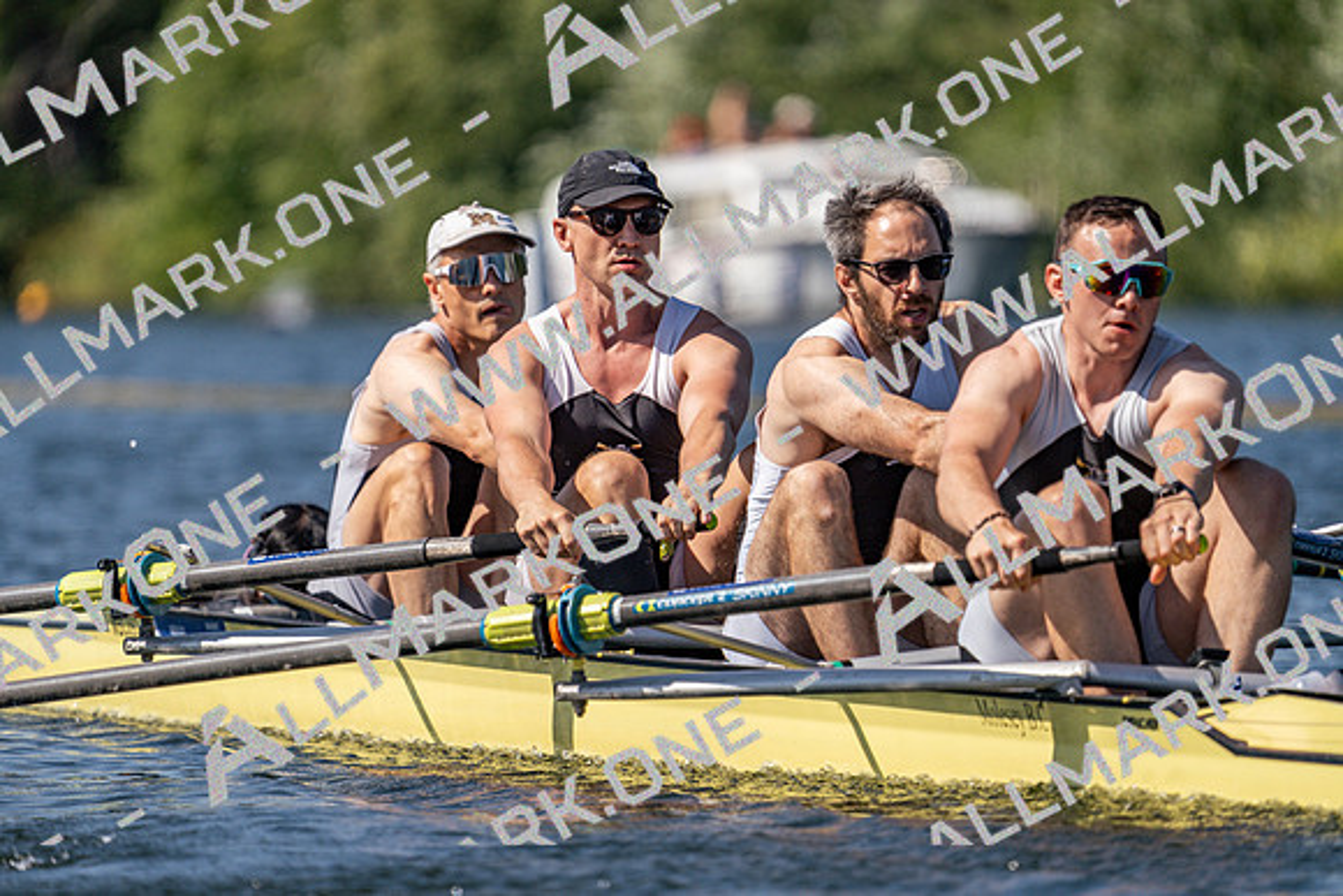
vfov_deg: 2.8
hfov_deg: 4.3
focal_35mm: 485
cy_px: 448
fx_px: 18097
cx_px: 672
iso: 250
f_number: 6.3
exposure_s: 1/2000
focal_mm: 485
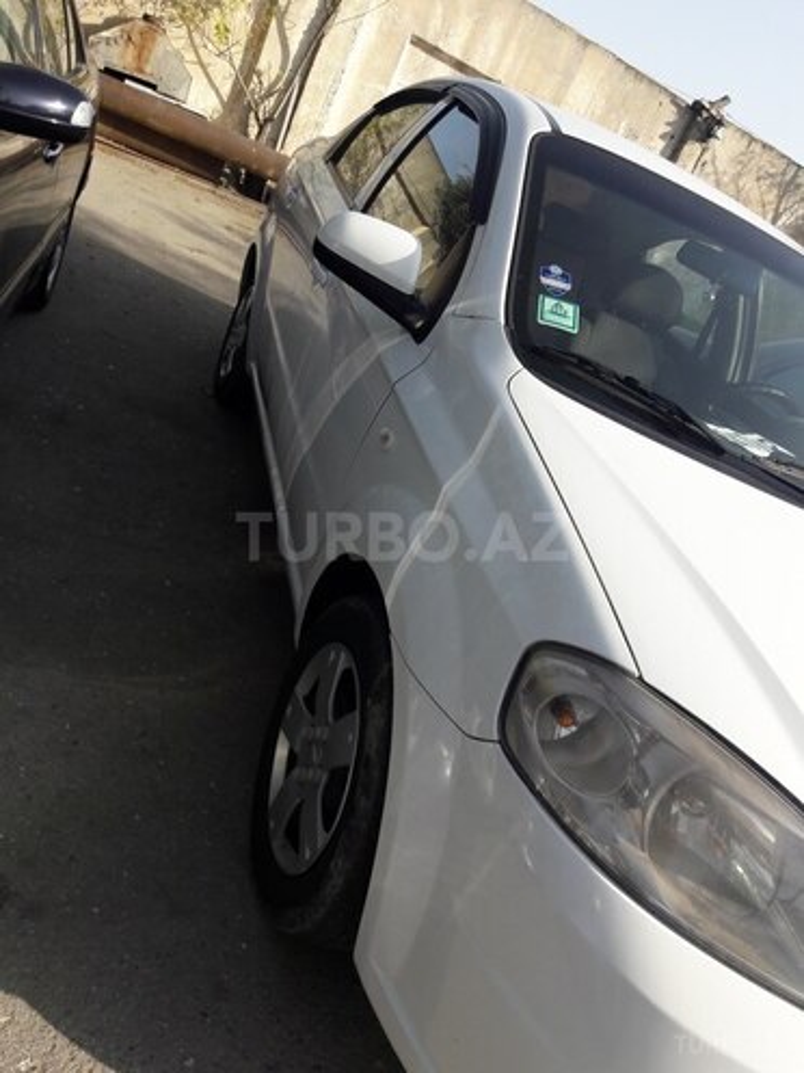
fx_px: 867
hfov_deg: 49.7
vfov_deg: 63.4
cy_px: 536
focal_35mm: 28
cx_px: 402
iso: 40
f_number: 1.9
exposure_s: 1/921
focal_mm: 3.7
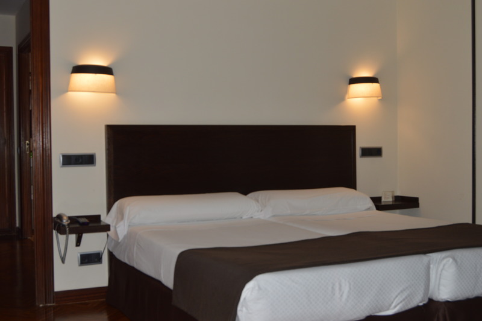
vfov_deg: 29.8
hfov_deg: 43.6
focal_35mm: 45
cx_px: 241
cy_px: 160
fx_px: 602
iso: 220
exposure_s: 1/60
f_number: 8
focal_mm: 30
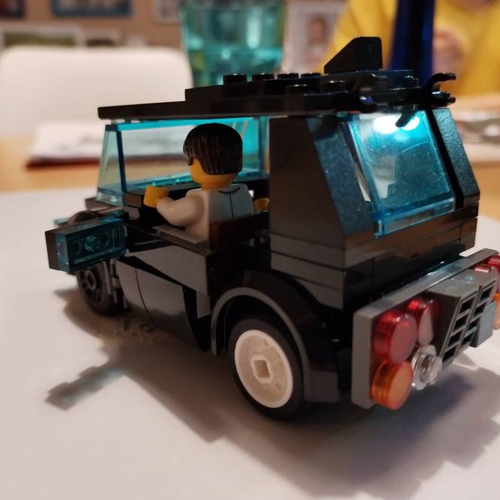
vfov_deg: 52.5
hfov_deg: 52.5
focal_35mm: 31
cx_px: 230
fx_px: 507
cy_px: 249
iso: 810
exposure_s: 1/33.3
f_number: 1.8
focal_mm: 4.75
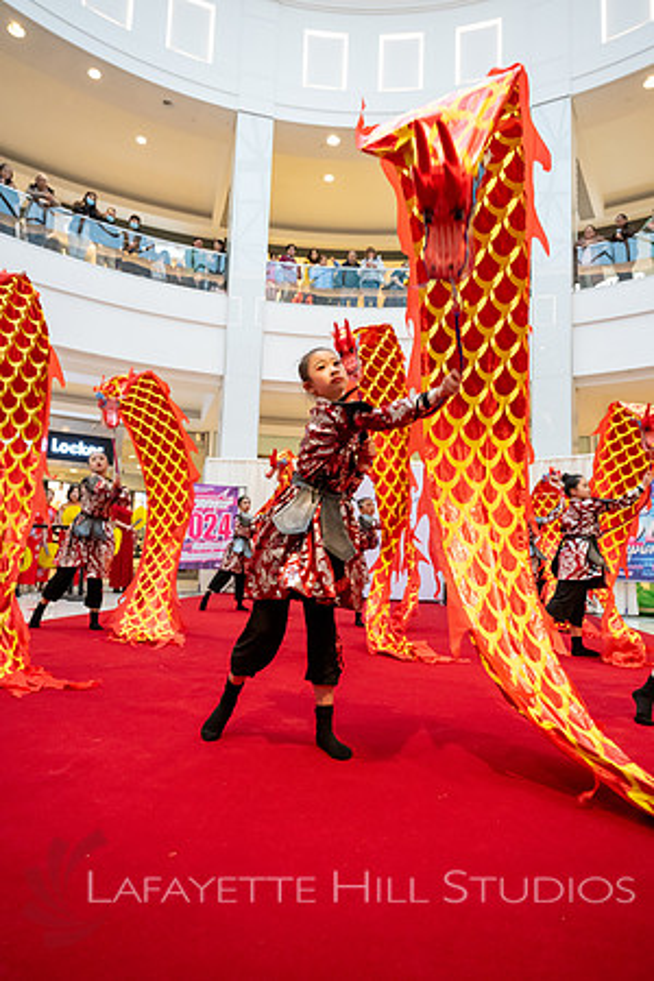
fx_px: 654
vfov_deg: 73.7
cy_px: 490
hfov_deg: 53.1
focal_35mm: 24
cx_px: 327
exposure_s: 1/320
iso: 4000
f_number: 4
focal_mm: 24
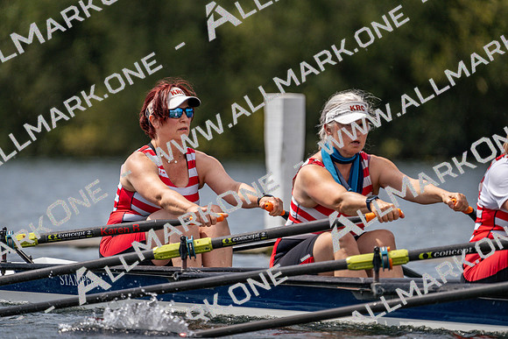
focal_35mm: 600
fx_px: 8468
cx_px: 254
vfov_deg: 2.3
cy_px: 170
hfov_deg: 3.4
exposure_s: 1/1600
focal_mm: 600
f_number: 6.3
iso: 320
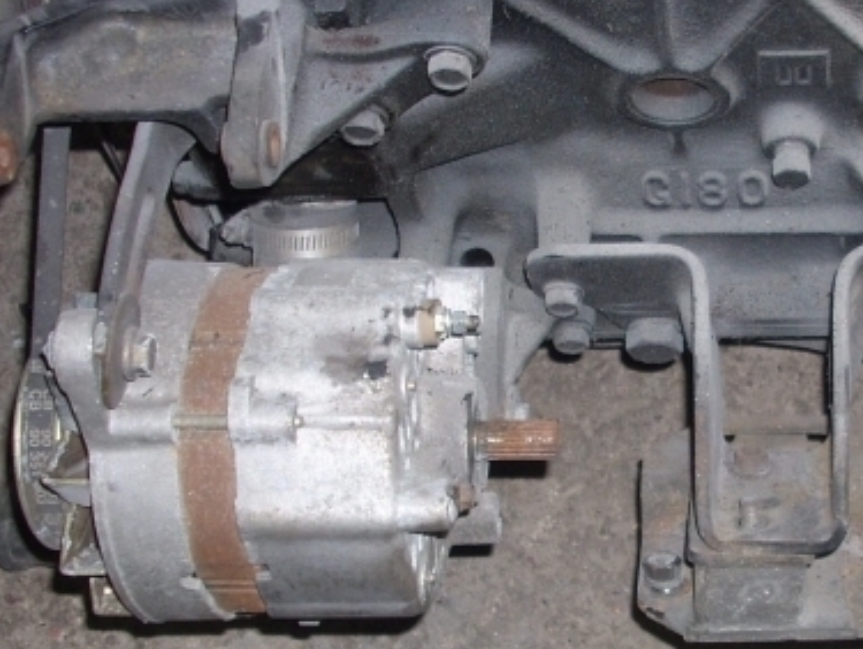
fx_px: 1847
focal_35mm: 74
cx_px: 711
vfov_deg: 19.9
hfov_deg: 25.8
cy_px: 335
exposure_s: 1/60
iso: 64
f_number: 2.8
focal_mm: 6.2
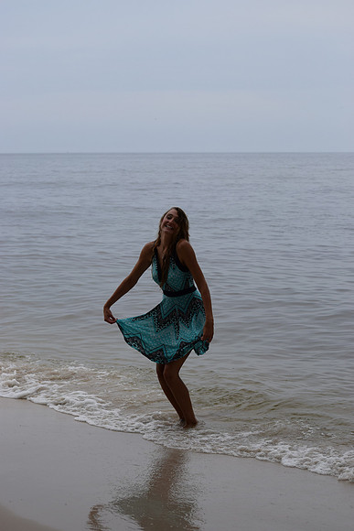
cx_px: 177
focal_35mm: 82
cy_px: 266
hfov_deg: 16.6
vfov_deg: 24.6
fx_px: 1216
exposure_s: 1/1600
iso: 400
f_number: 5.6
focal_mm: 55
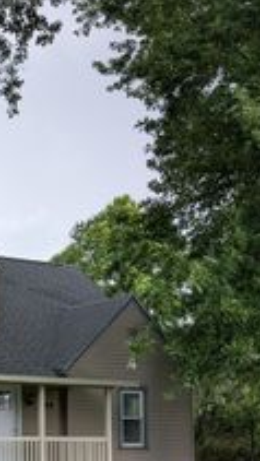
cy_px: 369
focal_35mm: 62
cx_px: -59
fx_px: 758
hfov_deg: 18.4
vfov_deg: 32.9
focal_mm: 6.9
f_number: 1.68
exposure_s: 1/270
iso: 71
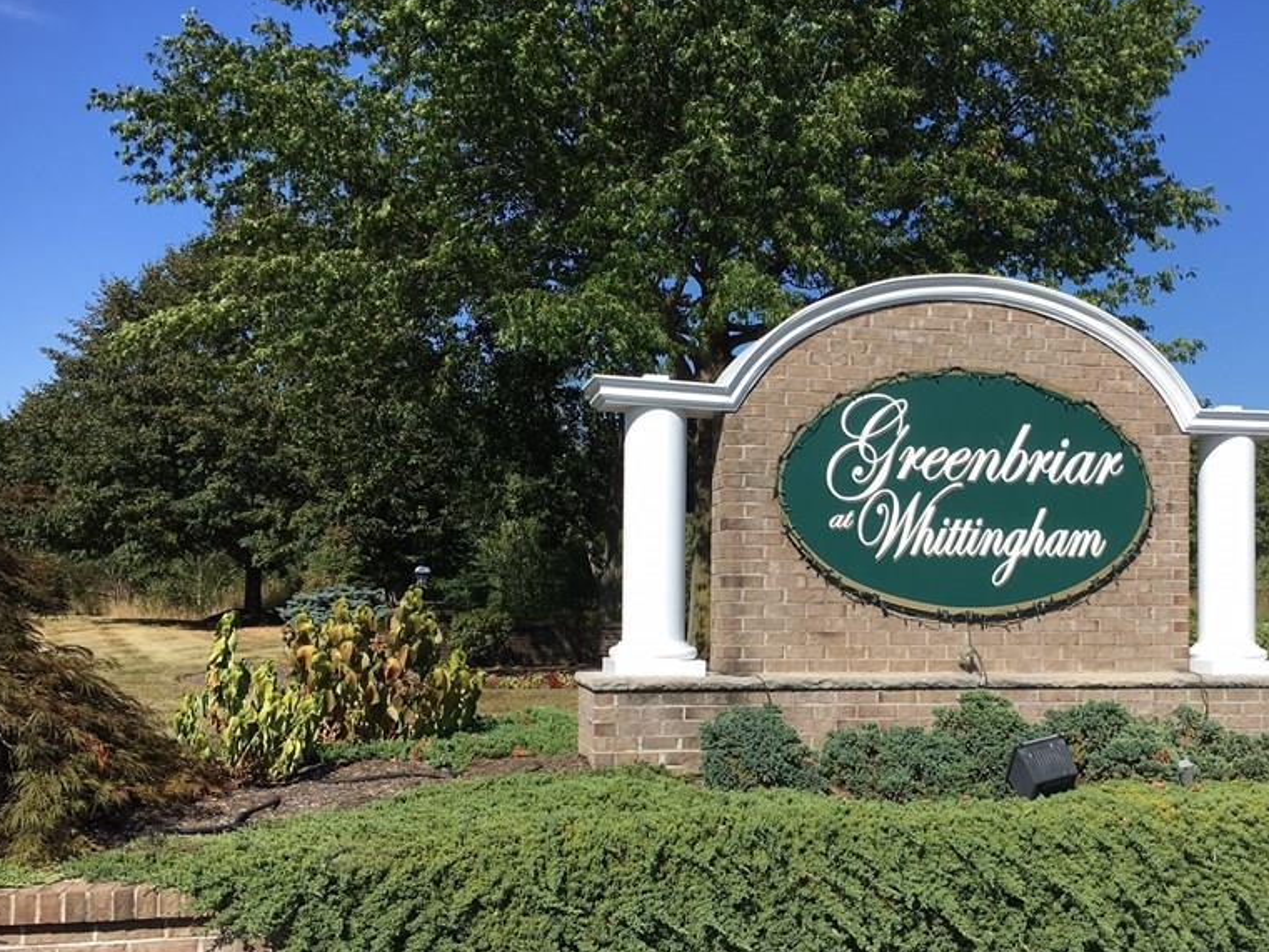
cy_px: 552
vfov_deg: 36.7
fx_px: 1430
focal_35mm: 39
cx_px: 819
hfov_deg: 47.3
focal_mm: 4.15
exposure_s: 1/1538
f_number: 2.2
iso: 25
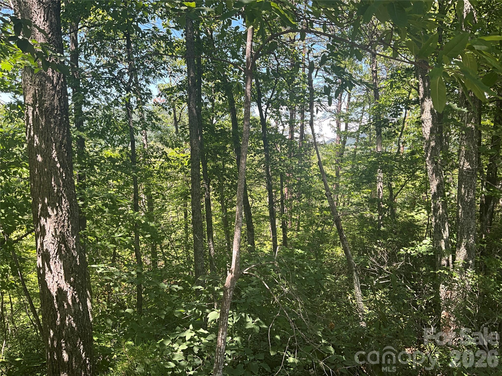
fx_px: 421
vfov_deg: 48.2
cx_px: 251
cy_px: 188
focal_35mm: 29
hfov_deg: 61.7
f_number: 1.8
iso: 16
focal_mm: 3
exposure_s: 1/140
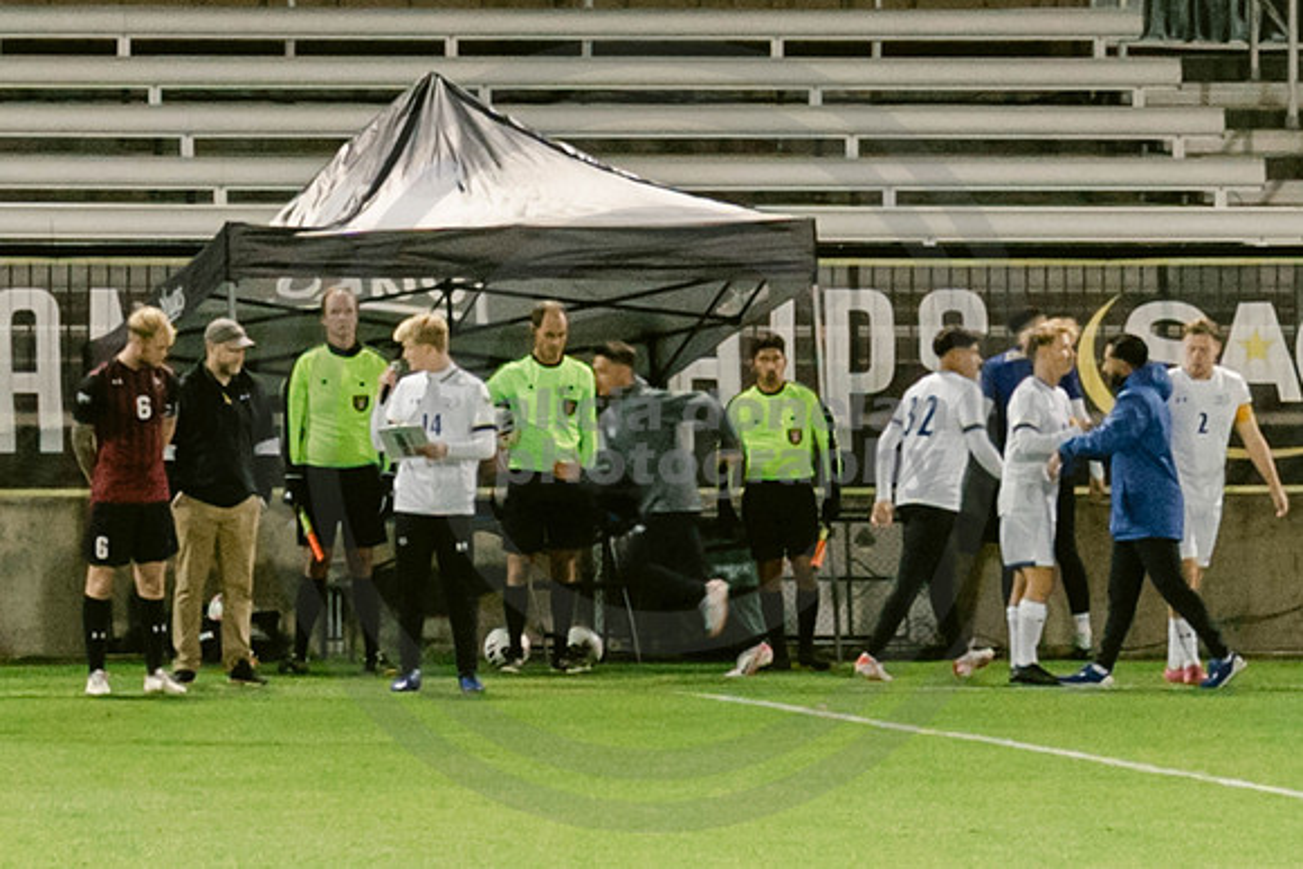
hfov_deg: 4.3
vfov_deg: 2.9
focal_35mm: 481
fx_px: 17398
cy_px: 539
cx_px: 728
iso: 2000
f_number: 4
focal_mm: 70
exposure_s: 1/160
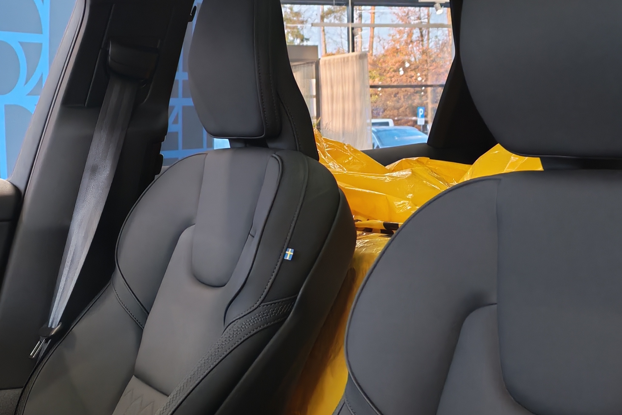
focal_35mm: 70
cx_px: 254
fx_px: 1209
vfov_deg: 19.5
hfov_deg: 28.8
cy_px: 198
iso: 1000
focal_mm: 6.12
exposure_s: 1/50
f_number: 1.9
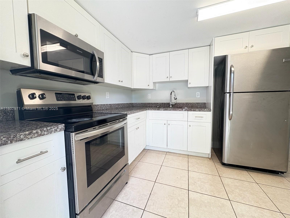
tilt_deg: -3.3
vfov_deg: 85.7
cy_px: 109
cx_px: 145
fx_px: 117
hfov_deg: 102.1
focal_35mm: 14
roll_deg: +1.0
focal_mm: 2.22
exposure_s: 1/60
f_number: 2.2
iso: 160
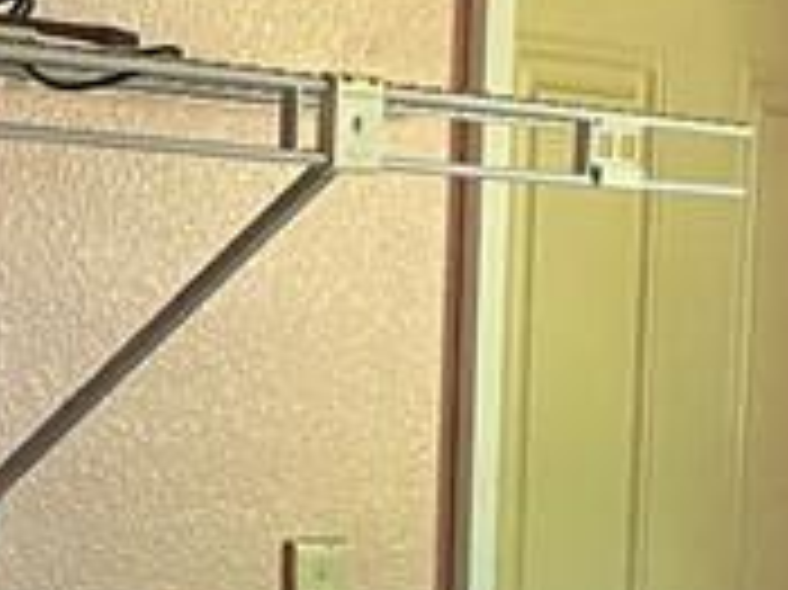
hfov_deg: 13.0
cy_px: 946
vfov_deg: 9.4
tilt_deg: -10.6
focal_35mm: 152
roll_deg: -2.4
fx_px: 3458
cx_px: 369
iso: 500
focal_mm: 4.25
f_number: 1.8
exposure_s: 1/57
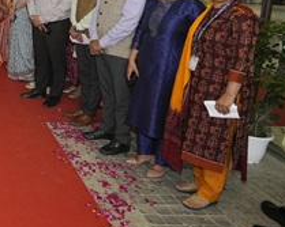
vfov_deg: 30.8
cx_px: -64
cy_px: 27
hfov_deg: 32.2
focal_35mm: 47
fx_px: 396
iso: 1250
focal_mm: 19
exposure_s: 1/200
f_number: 4
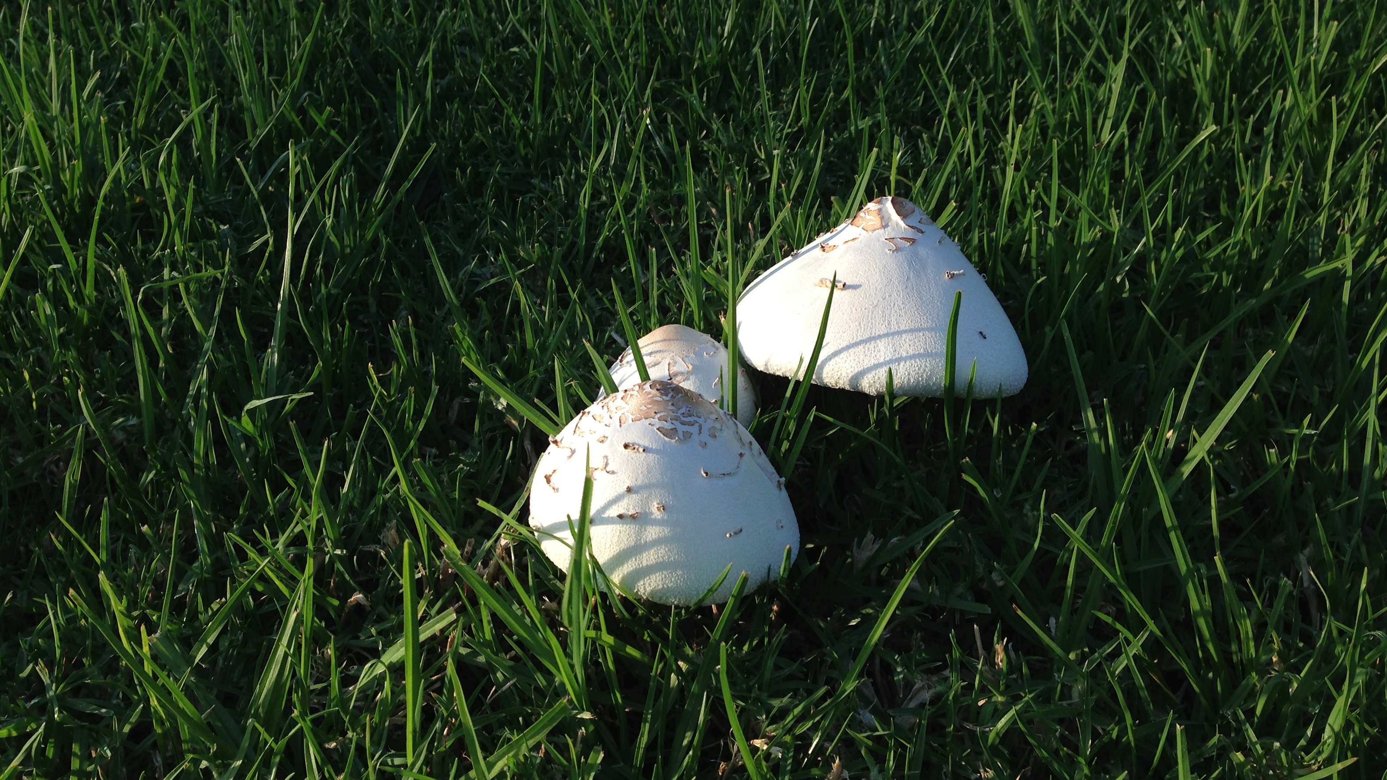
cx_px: 687
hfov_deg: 54.0
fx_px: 1361
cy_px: 368
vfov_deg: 32.0
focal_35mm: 37
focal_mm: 4.13
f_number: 2.4
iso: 50
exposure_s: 1/874
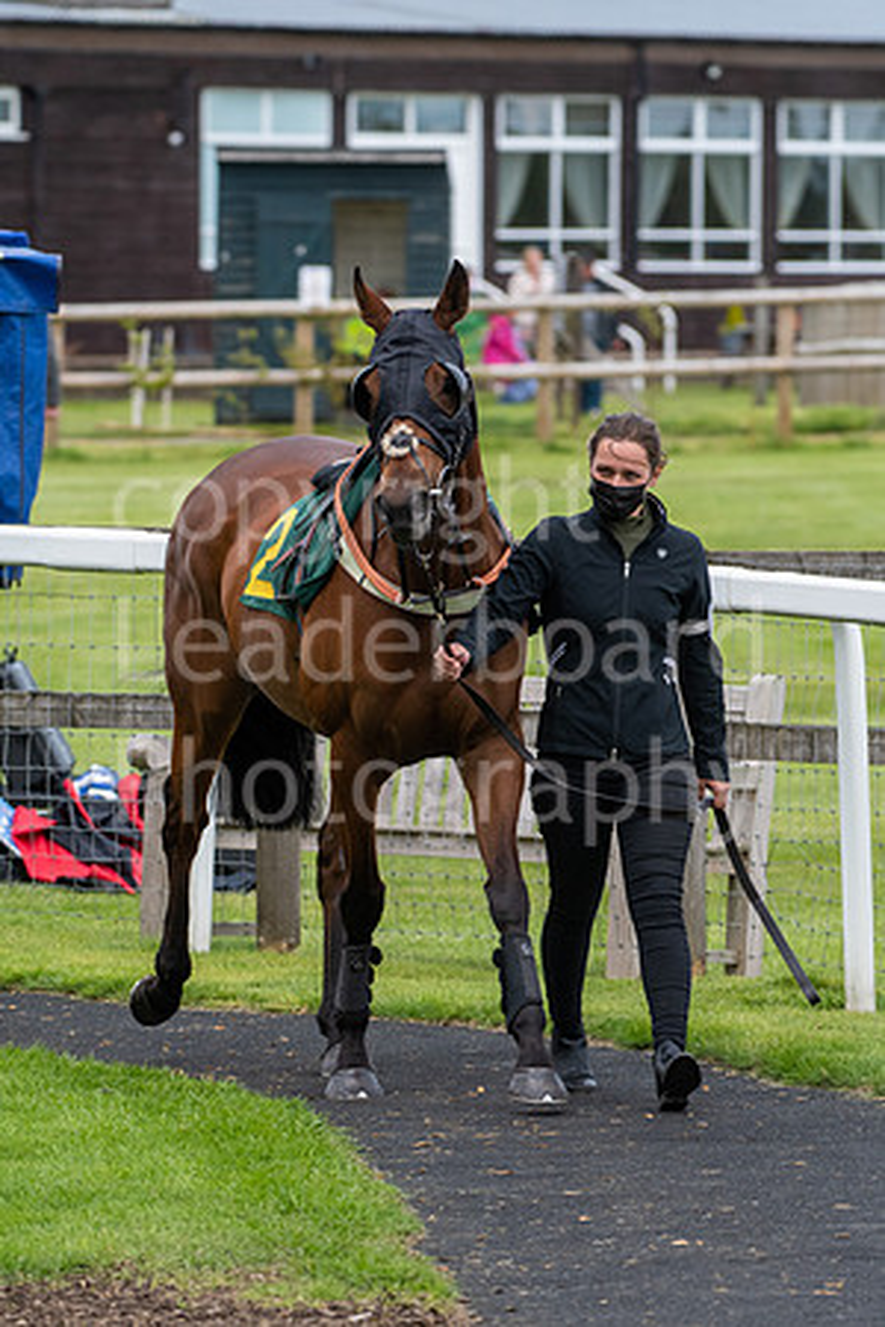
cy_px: 664
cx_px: 442
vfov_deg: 6.0
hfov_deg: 4.0
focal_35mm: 345
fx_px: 12721
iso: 800
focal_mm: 230
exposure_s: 1/1600
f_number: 5.6
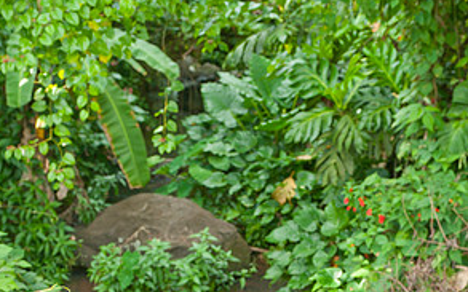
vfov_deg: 16.9
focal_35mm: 75
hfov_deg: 27.5
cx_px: 231
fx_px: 956
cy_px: 311
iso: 560
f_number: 8
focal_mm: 48
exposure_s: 1/60
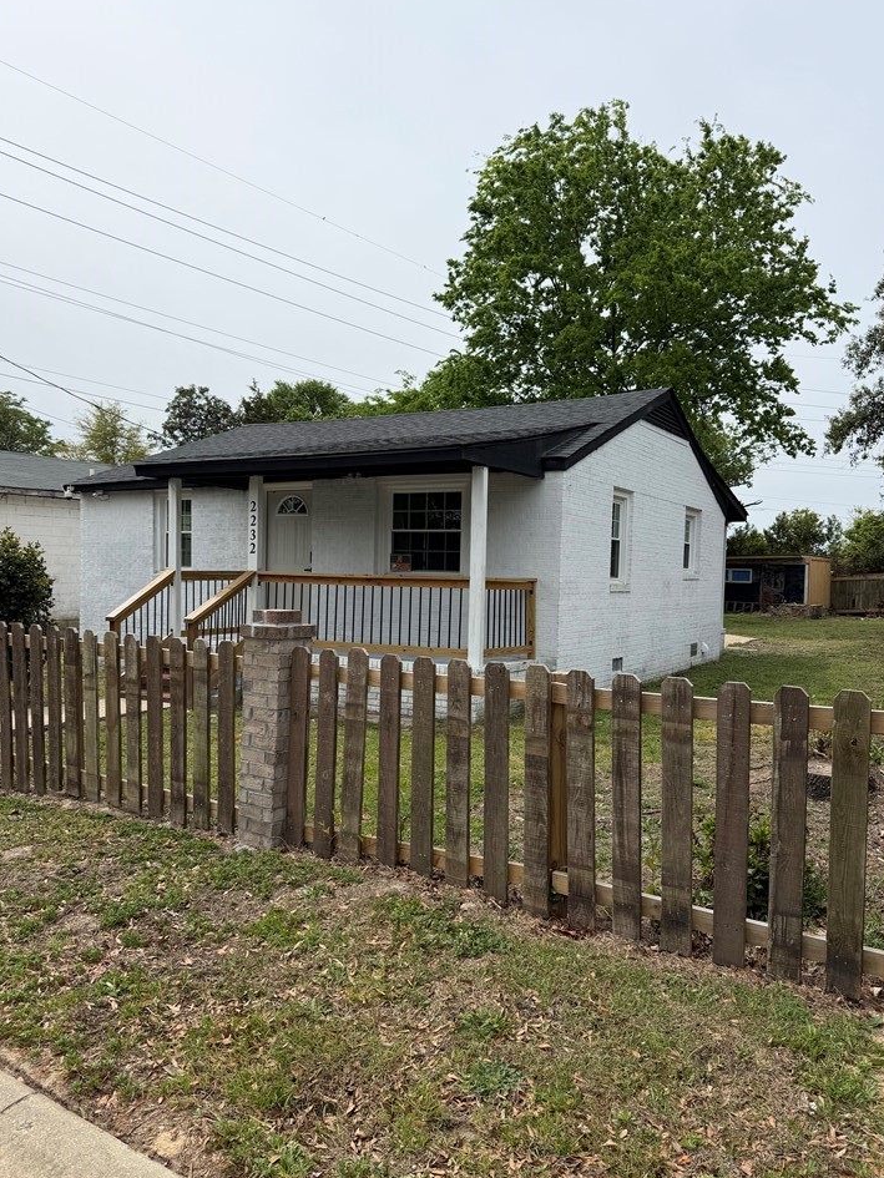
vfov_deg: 67.3
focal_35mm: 26
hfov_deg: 53.1
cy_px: 603
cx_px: 455
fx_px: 885
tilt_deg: -2.7
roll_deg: -1.4
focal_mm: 6.76
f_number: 1.78
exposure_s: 1/6173
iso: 80
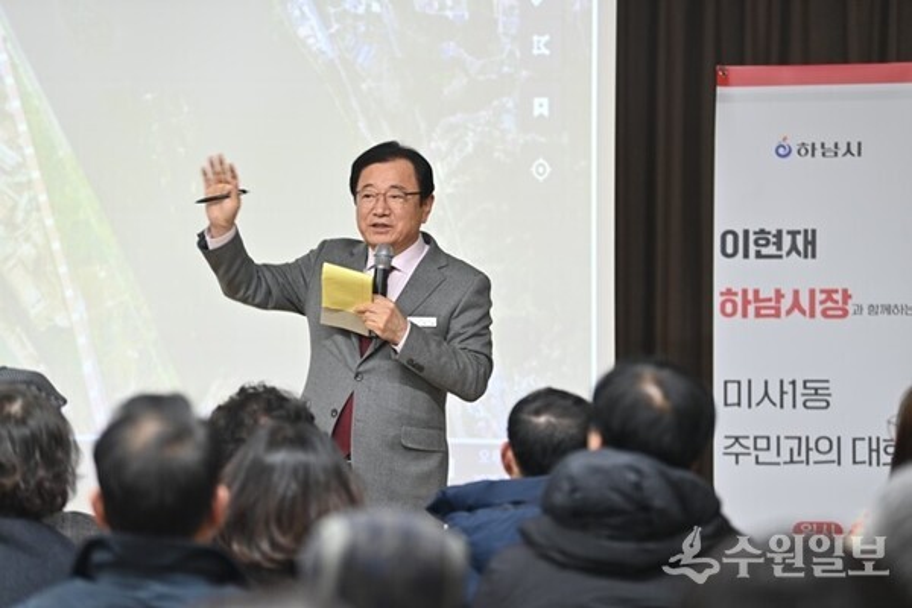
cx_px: 456
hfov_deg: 15.2
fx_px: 3420
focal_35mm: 135
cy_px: 304
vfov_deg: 10.2
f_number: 2.8
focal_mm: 135
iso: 800
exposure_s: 1/60.2
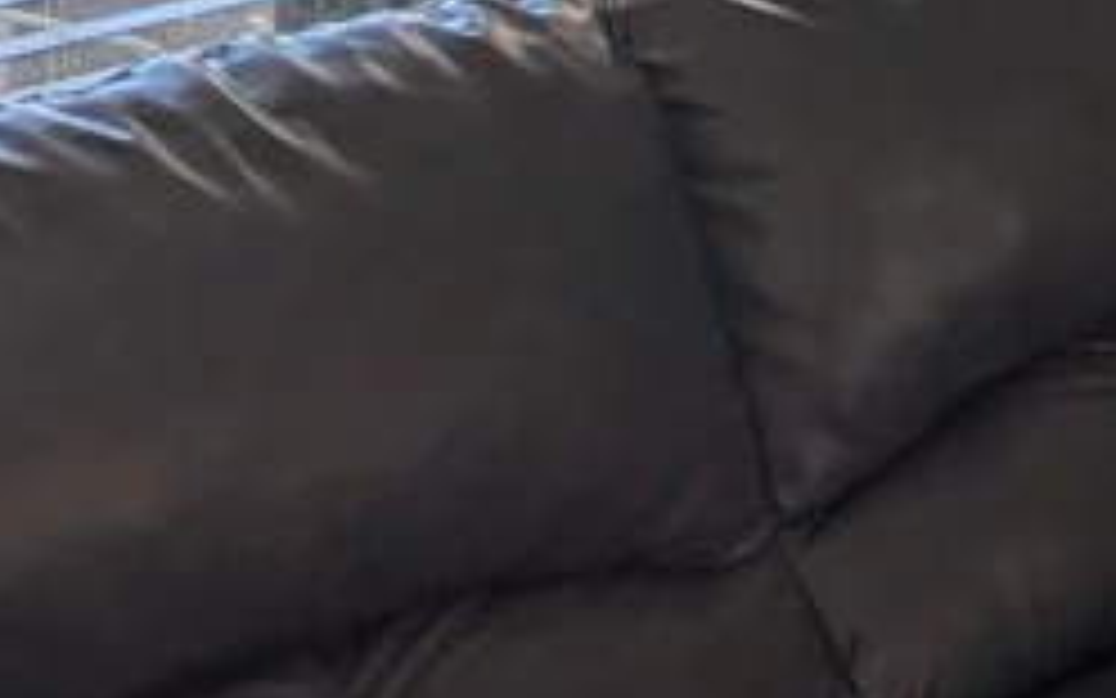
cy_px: -509
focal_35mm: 105
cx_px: 1852
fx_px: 3194
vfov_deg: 11.6
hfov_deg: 17.1
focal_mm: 6.9
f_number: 1.68
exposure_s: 1/526
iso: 19
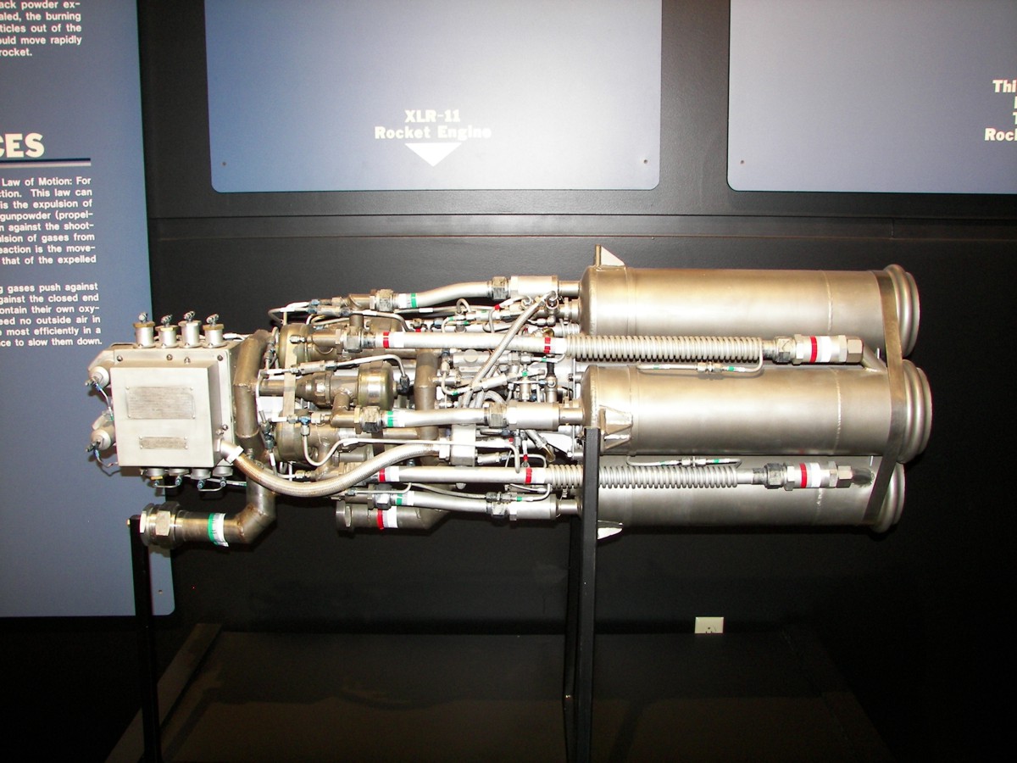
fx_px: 1058
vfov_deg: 39.7
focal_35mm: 36
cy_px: 382
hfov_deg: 51.4
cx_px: 508
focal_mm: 6
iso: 100
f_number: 2.8
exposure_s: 1/30
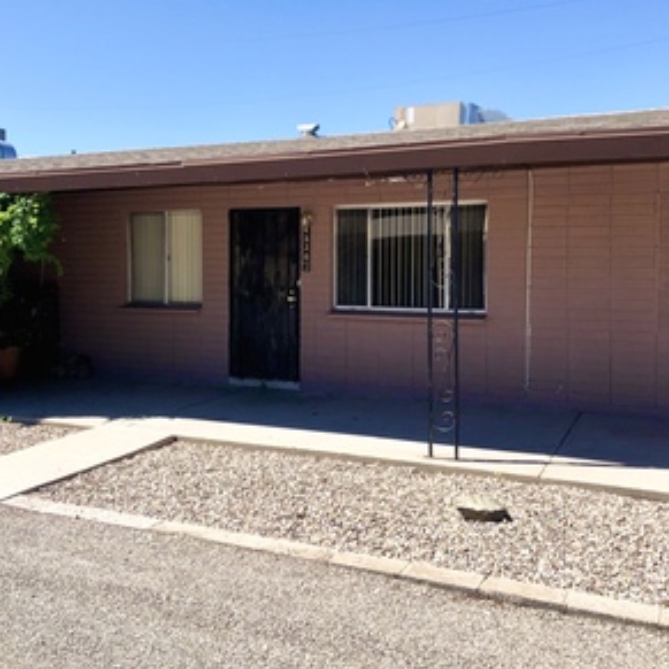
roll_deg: +0.3
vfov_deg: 48.3
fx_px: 743
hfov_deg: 48.5
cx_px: 333
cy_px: 294
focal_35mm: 34
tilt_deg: -0.8
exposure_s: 1/1715
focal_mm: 4
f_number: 1.8
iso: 20
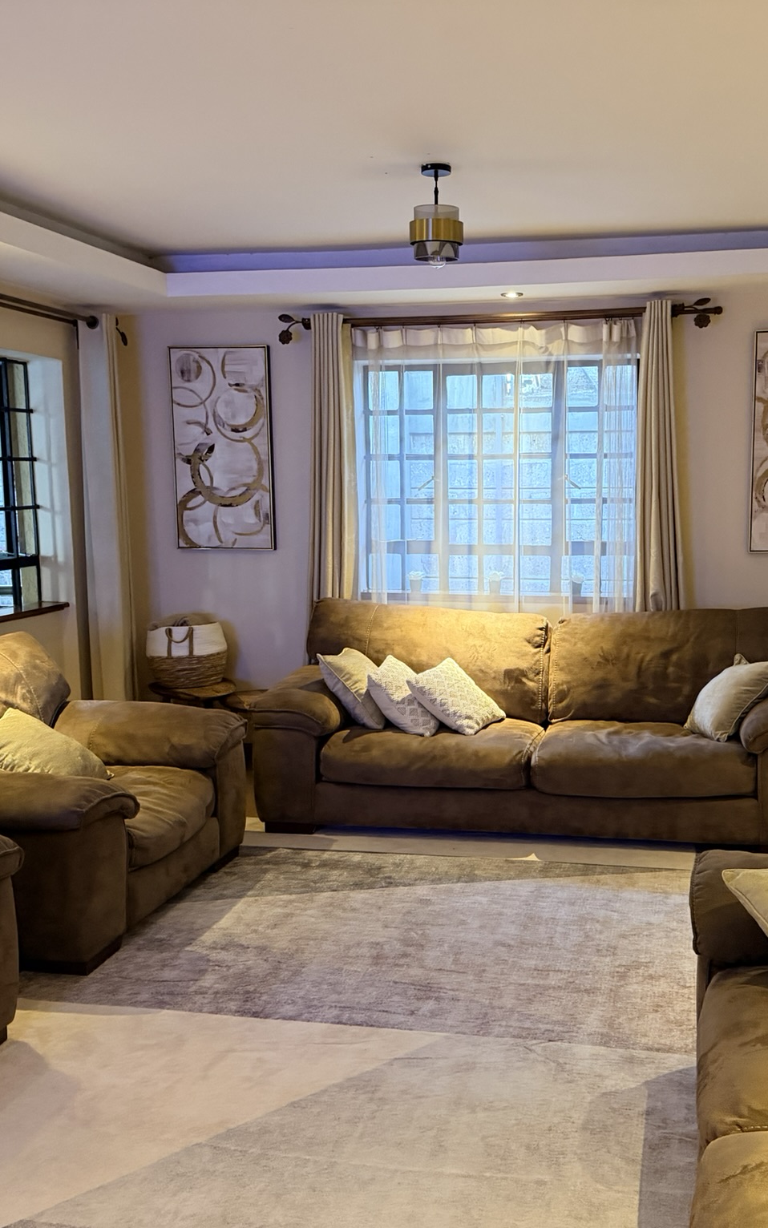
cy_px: 614
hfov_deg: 37.1
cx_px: 475
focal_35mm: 34
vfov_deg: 56.7
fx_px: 1138
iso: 640
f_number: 1.78
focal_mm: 6.76
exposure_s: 1/40
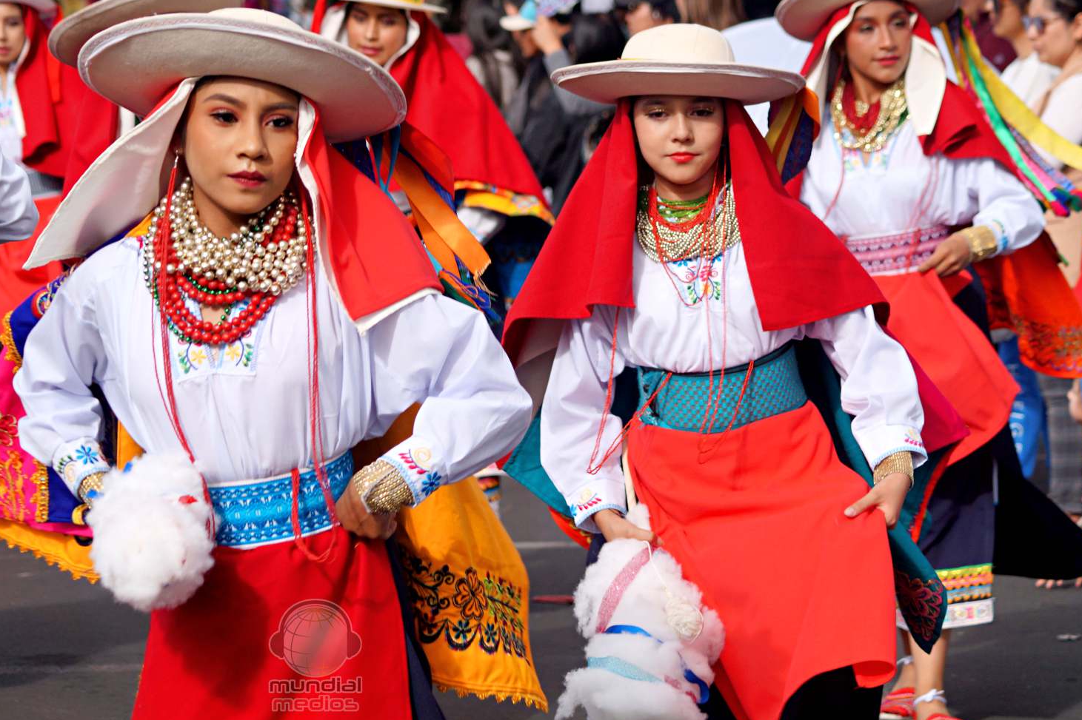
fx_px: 4253
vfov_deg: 9.7
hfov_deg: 14.5
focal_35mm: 142
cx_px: 538
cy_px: 334
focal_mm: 85
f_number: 5.6
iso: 100
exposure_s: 1/320
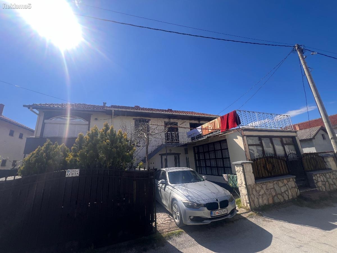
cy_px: 126
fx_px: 127
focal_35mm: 13
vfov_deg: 89.9
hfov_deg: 106.2
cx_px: 168
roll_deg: +3.6
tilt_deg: +15.0
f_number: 1.8
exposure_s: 1/1553
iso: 32
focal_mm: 1.57
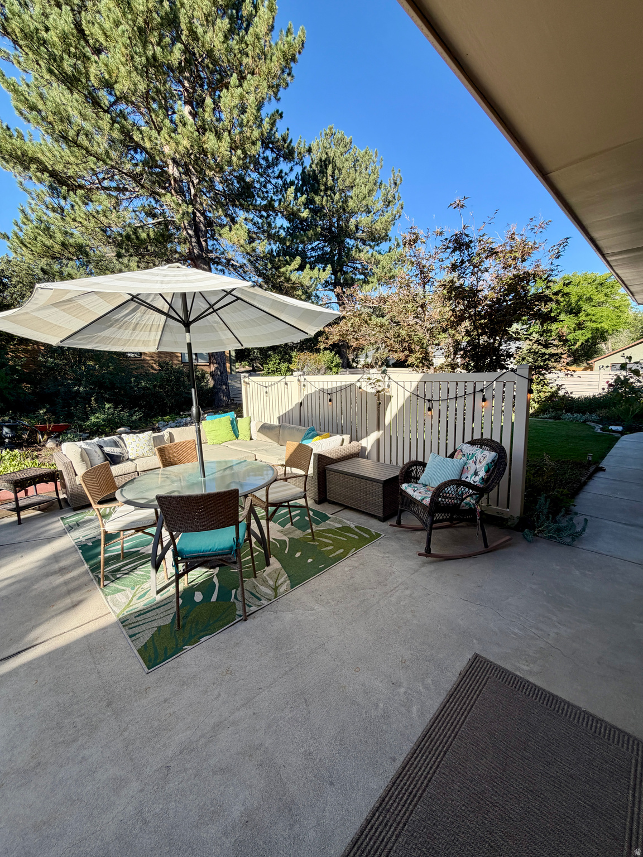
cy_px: 428
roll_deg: +2.1
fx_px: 347
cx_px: 322
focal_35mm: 14
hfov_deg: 85.7
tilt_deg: -8.3
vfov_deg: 102.1
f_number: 2.2
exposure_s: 1/502
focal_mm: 2.22
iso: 40
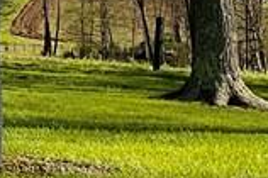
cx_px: -258
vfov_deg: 6.8
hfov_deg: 9.8
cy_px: -186
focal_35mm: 196
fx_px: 1458
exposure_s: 1/1451
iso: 16
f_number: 1.8
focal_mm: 3
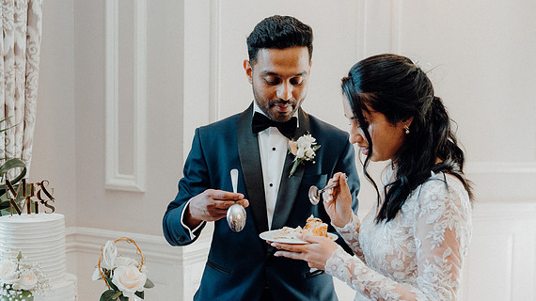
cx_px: 271
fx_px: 682
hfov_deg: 42.9
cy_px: 169
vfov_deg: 24.9
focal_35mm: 48
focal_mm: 45
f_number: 3.5
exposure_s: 1/200
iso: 1250
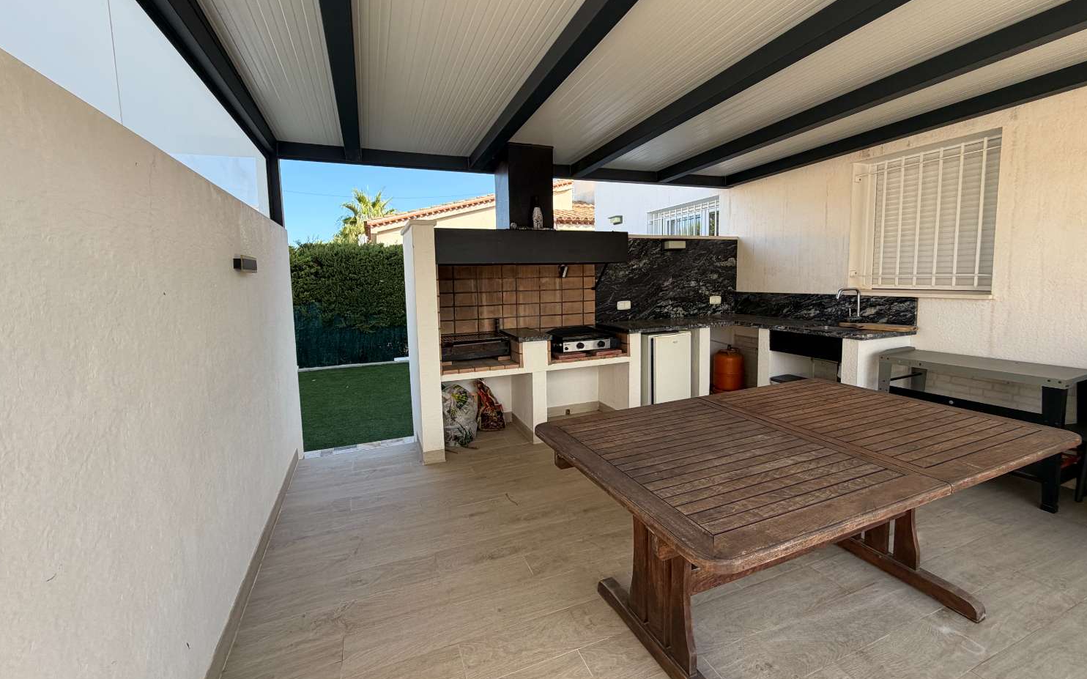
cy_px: 315
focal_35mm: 15
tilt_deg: -5.1
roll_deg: +1.4
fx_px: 444
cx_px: 544
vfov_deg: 74.7
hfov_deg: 101.5
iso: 40
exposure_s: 1/243
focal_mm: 2.22
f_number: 2.2
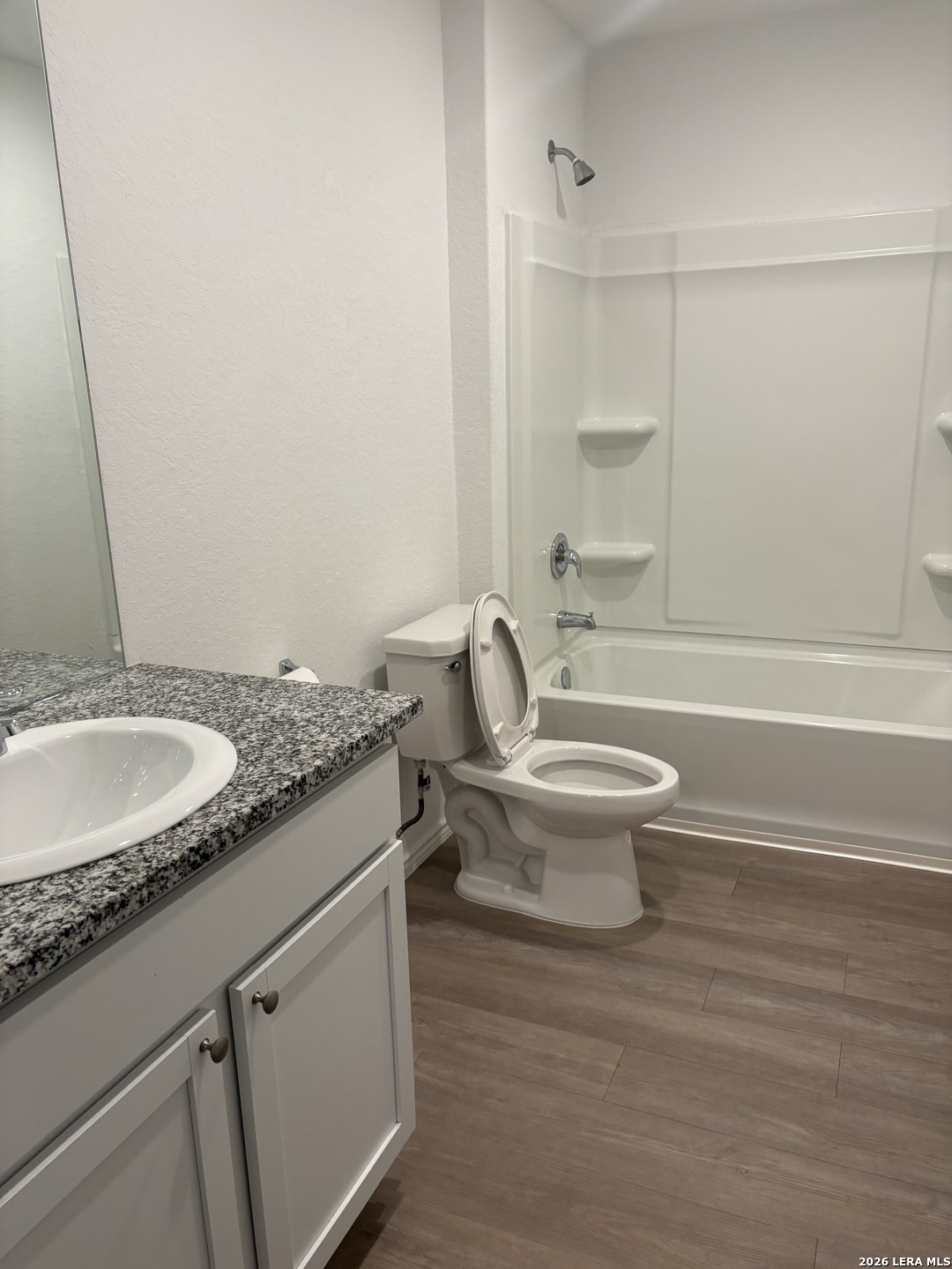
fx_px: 953
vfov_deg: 67.3
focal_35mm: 26
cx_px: 476
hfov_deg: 53.1
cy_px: 634
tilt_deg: -14.7
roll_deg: +1.2
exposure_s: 1/120
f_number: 1.6
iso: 125
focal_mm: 5.96
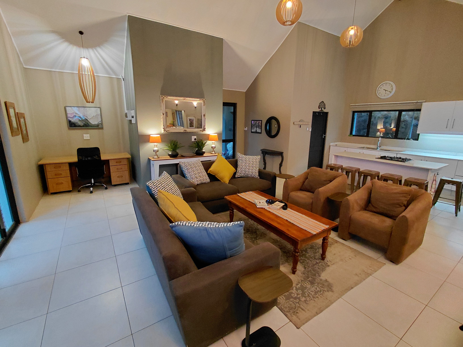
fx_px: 214
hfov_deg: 94.5
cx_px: 232
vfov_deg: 78.1
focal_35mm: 16
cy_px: 174
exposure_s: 1/30
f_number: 2.2
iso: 400
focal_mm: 1.64
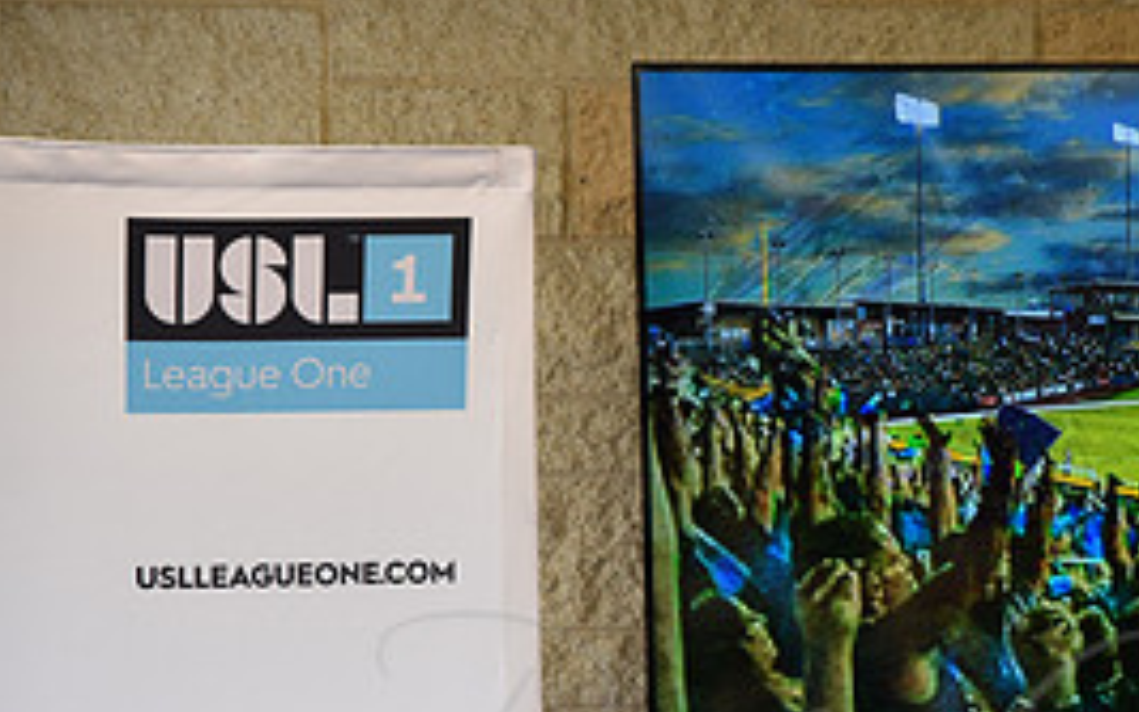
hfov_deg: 13.3
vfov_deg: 8.4
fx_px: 4812
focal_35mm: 155
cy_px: 804
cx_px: 1224
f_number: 3.2
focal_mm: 70
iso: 400
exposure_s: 1/60
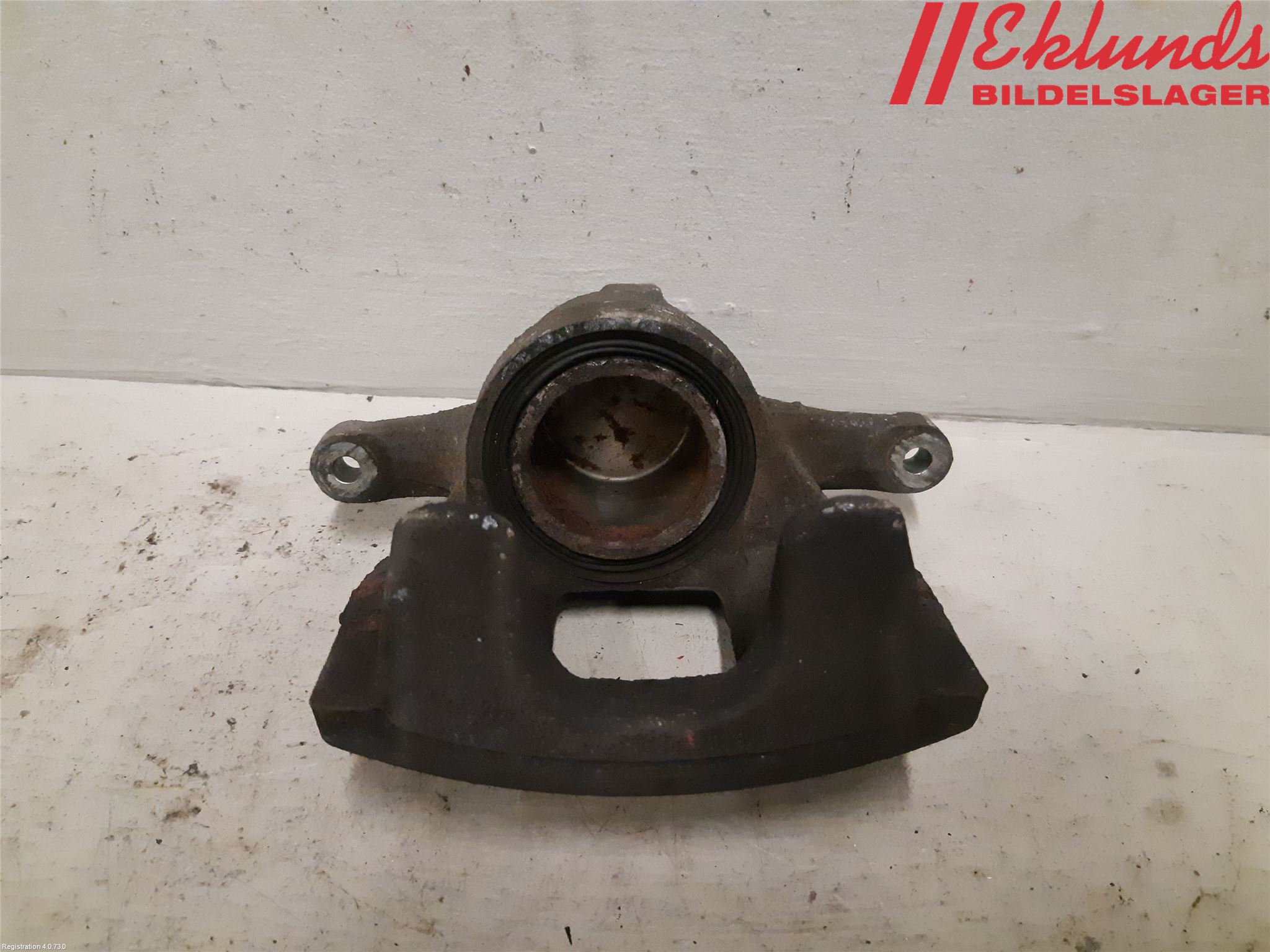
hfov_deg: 67.3
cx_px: 635
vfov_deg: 53.1
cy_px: 476
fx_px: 954
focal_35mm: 26
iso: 800
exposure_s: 1/171
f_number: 1.7
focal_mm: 3.93
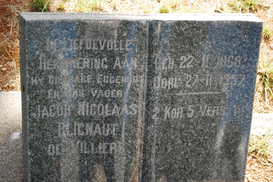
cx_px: 136
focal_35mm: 66
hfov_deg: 30.5
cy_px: 91
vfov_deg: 20.7
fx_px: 501
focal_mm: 44
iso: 1600
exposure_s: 1/1250
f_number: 5.3
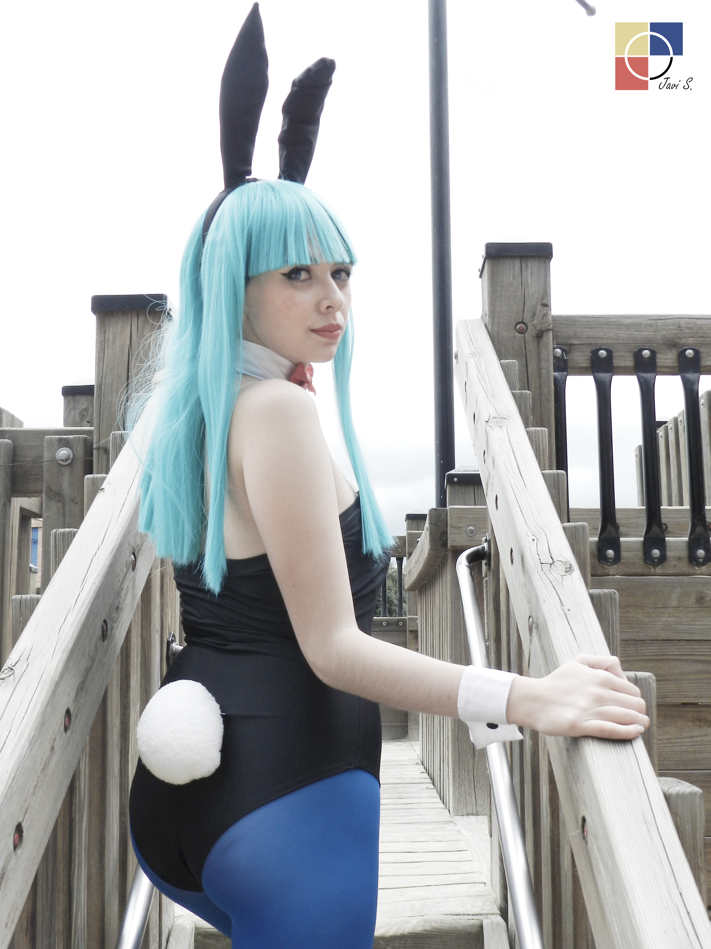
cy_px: 474
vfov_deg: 49.0
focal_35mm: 38
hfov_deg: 37.7
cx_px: 356
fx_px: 1041
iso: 160
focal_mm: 6.7
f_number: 4
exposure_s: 1/800
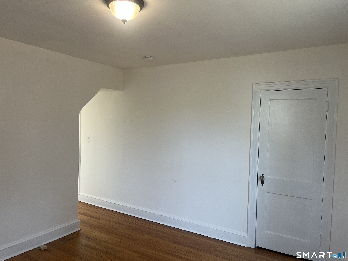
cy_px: 130
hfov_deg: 67.3
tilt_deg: -1.8
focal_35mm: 26
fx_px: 261
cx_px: 174
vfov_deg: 53.1
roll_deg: -1.5
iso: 50
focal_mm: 5.1
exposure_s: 1/120
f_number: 1.6
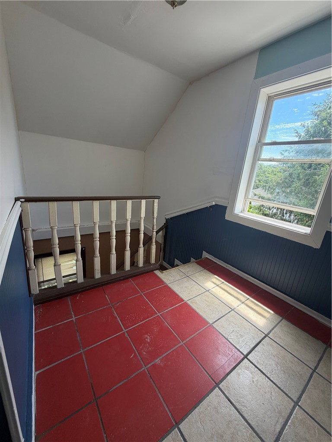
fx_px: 179
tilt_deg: -16.5
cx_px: 166
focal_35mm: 14
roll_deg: -6.7
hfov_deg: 85.7
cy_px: 221
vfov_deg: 102.1
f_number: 2.2
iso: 80
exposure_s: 1/121
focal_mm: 2.22
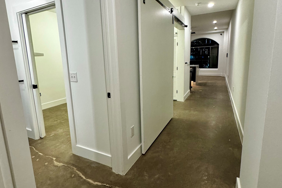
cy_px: 84
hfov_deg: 84.0
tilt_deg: -9.7
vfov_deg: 61.8
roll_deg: +1.8
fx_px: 157
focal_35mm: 20
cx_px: 141
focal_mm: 2.22
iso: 400
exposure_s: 1/59
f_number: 2.2
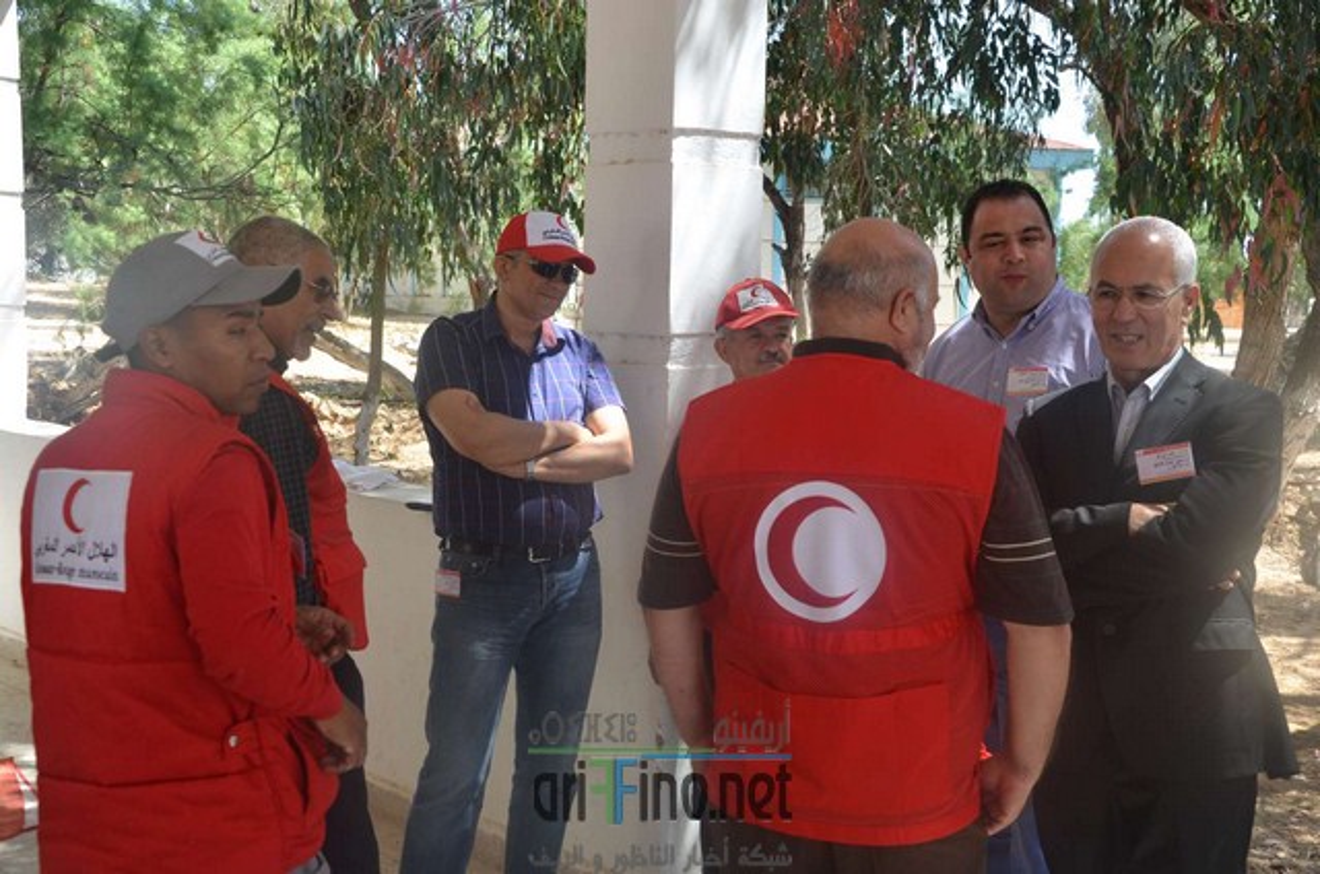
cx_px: 660
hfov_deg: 41.2
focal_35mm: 48
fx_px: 1756
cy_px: 437
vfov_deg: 28.0
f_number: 5.6
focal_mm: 32
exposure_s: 1/160
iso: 200
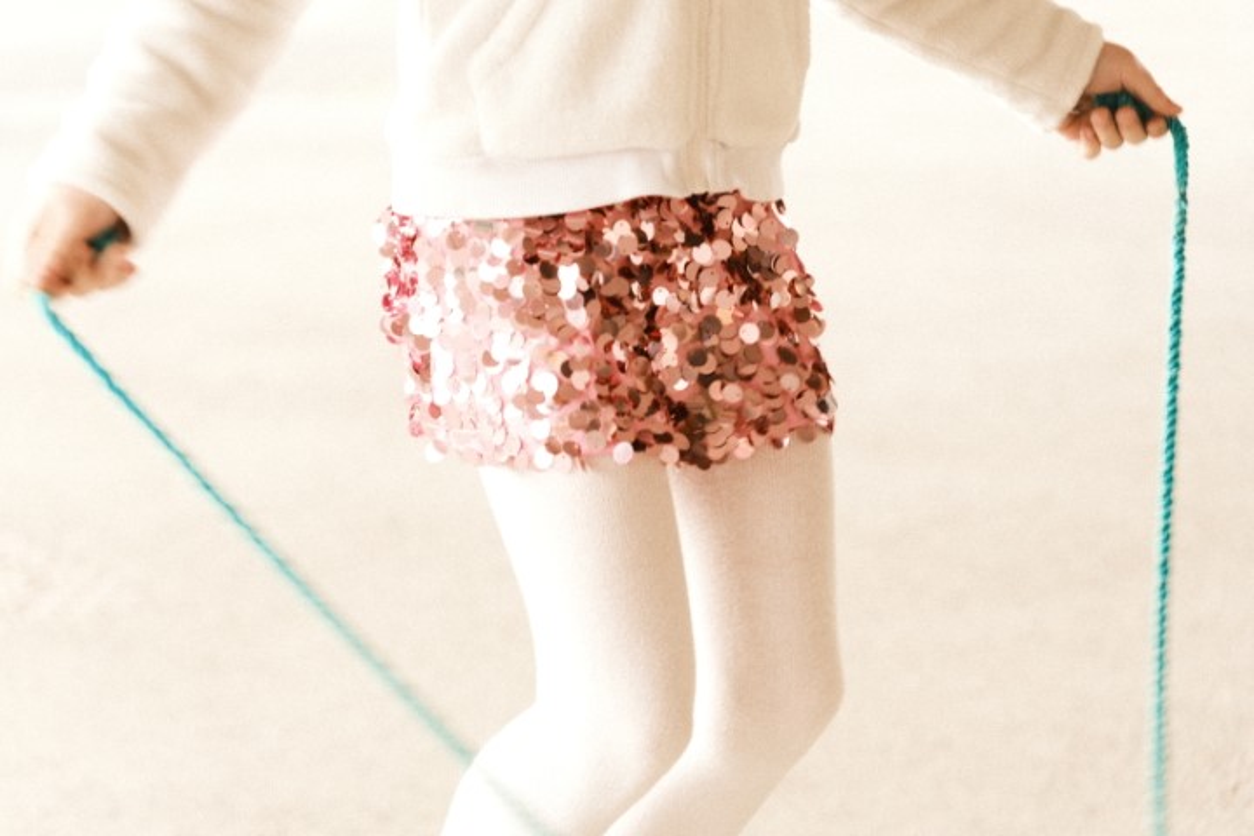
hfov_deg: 19.5
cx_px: 627
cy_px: 418
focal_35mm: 105
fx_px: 3657
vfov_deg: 13.0
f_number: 2.8
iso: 500
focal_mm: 70
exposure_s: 1/250
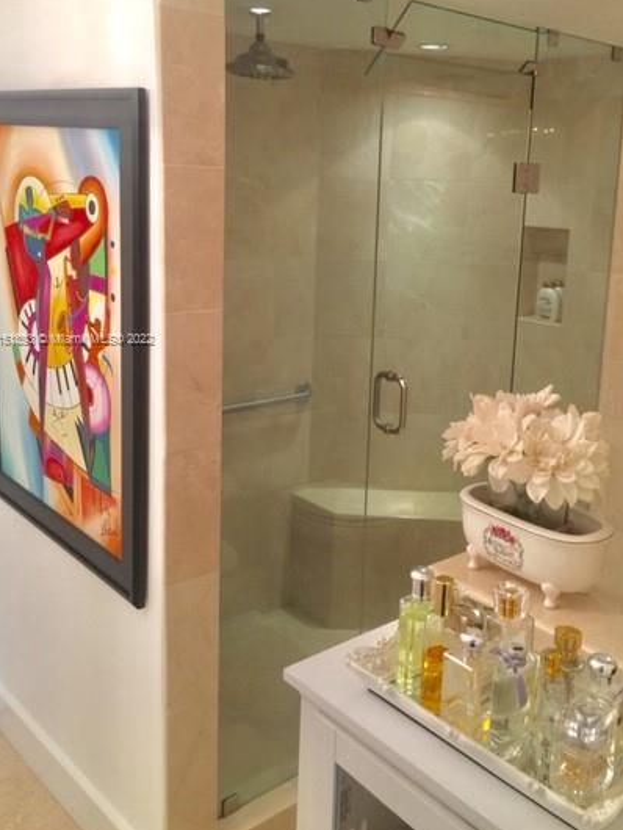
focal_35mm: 35
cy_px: 340
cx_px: 349
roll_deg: -2.6
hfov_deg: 40.7
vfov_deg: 52.3
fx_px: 839
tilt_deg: -8.8
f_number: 2.2
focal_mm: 4.15
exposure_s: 1/30
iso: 40
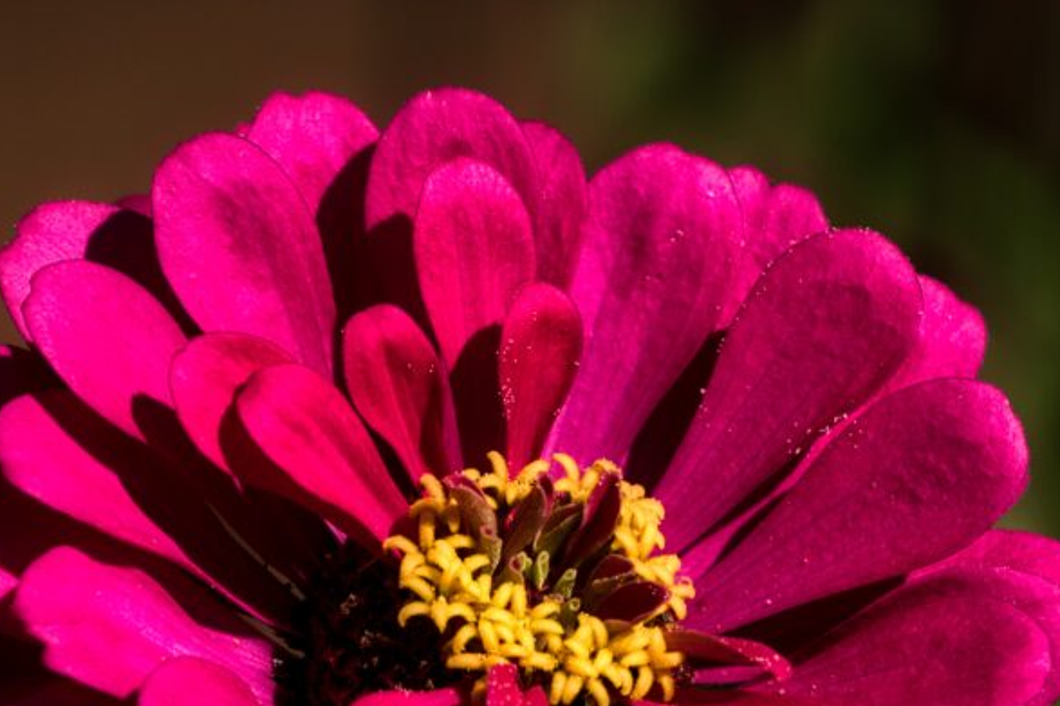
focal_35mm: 419
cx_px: 464
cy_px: 600
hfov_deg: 4.9
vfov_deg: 3.3
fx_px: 12333
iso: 160
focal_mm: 160
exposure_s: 1/320
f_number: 10
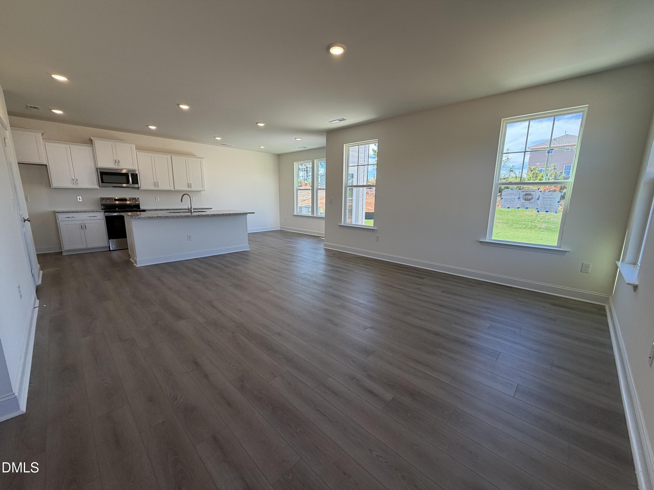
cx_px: 327
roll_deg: -0.9
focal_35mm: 14
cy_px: 245
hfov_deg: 102.1
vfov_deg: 85.7
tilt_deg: -11.1
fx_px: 265
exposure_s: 1/120
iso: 50
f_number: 2.2
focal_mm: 2.22
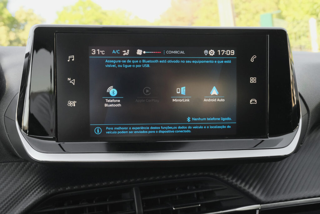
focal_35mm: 40
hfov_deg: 48.5
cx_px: 160
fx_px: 356
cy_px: 107
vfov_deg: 33.4
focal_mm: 26.4
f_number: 9
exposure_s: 1/100
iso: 2000
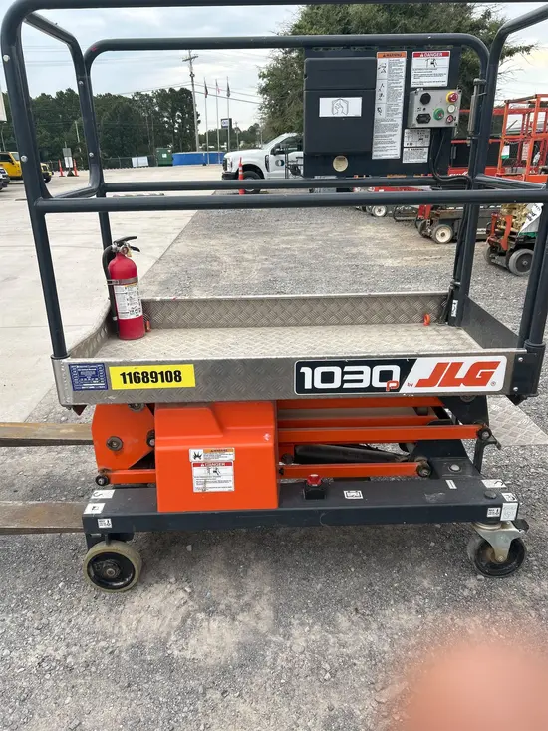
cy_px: 366
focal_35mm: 26
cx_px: 274
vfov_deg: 67.3
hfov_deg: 53.1
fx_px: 549
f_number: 1.5
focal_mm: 5.7
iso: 50
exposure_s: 1/949
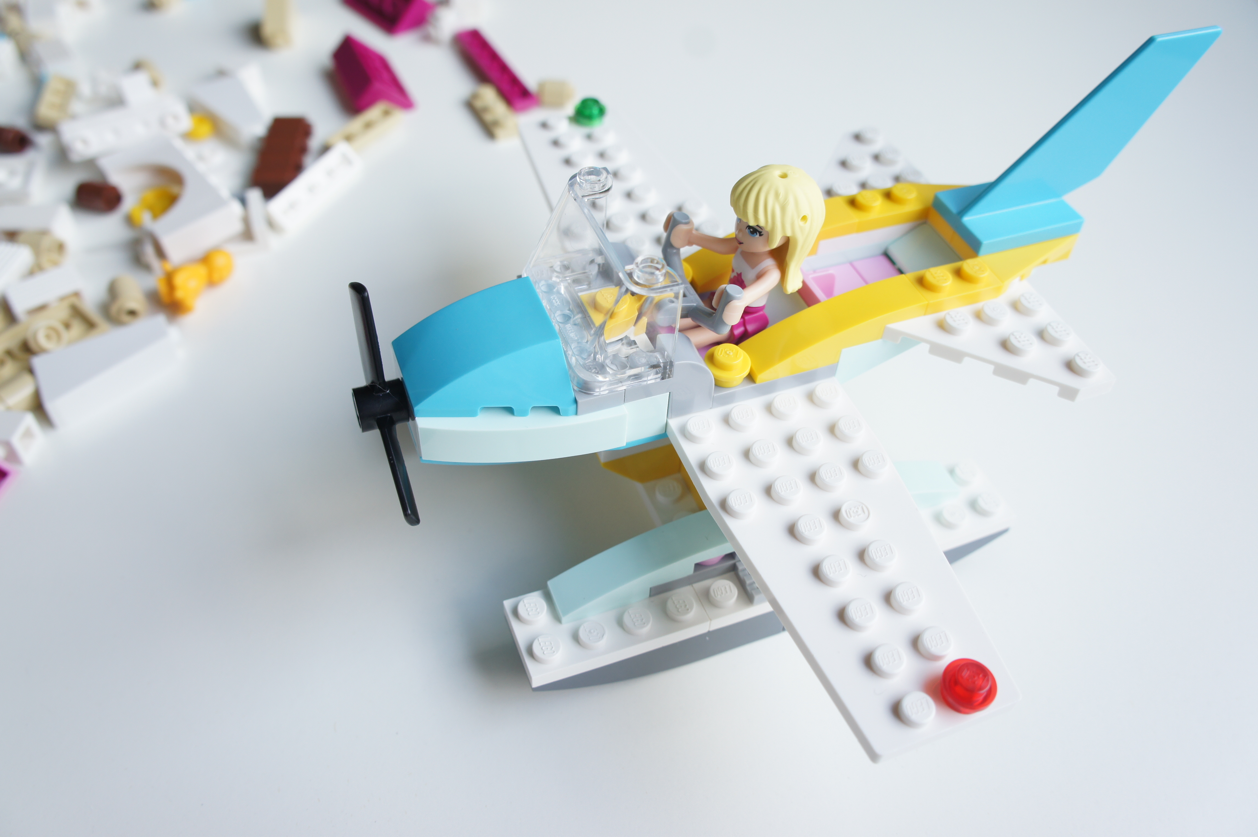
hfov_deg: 64.6
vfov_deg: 45.6
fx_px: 995
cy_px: 418
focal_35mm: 28
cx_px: 629
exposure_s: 1/80
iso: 200
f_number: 5.6
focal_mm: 19
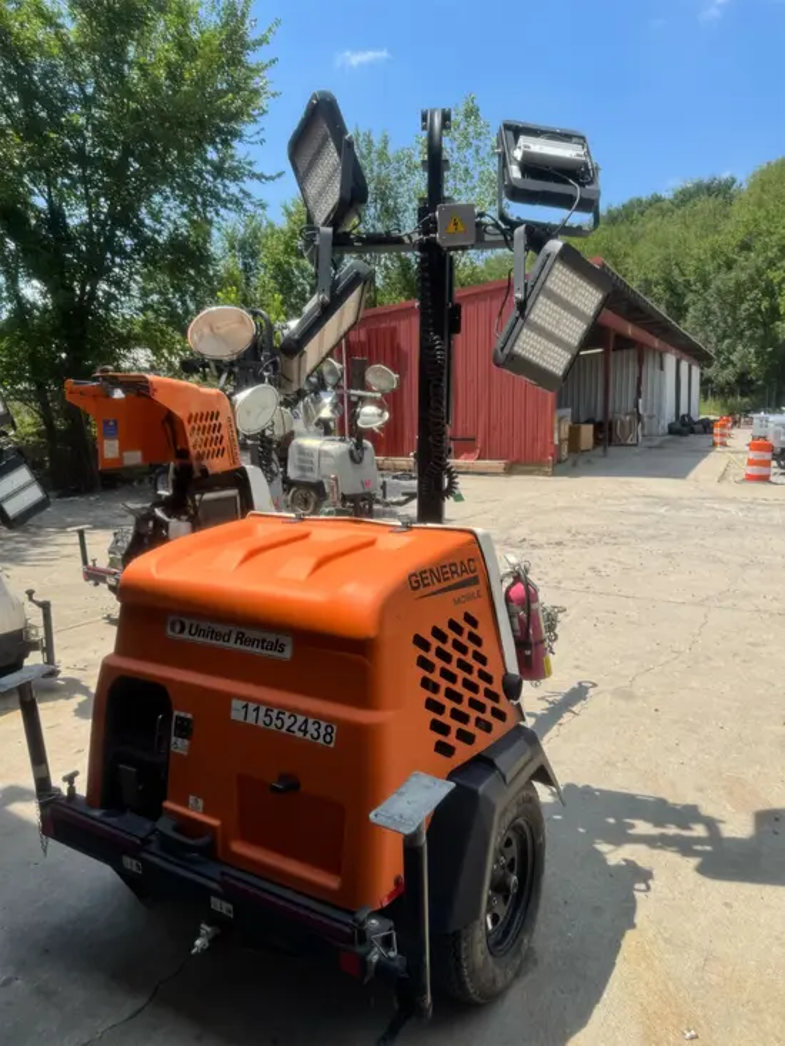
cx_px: 392
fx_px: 725
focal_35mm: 24
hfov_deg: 56.8
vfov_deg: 71.6
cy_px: 523
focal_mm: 6.76
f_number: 1.78
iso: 80
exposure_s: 1/3247
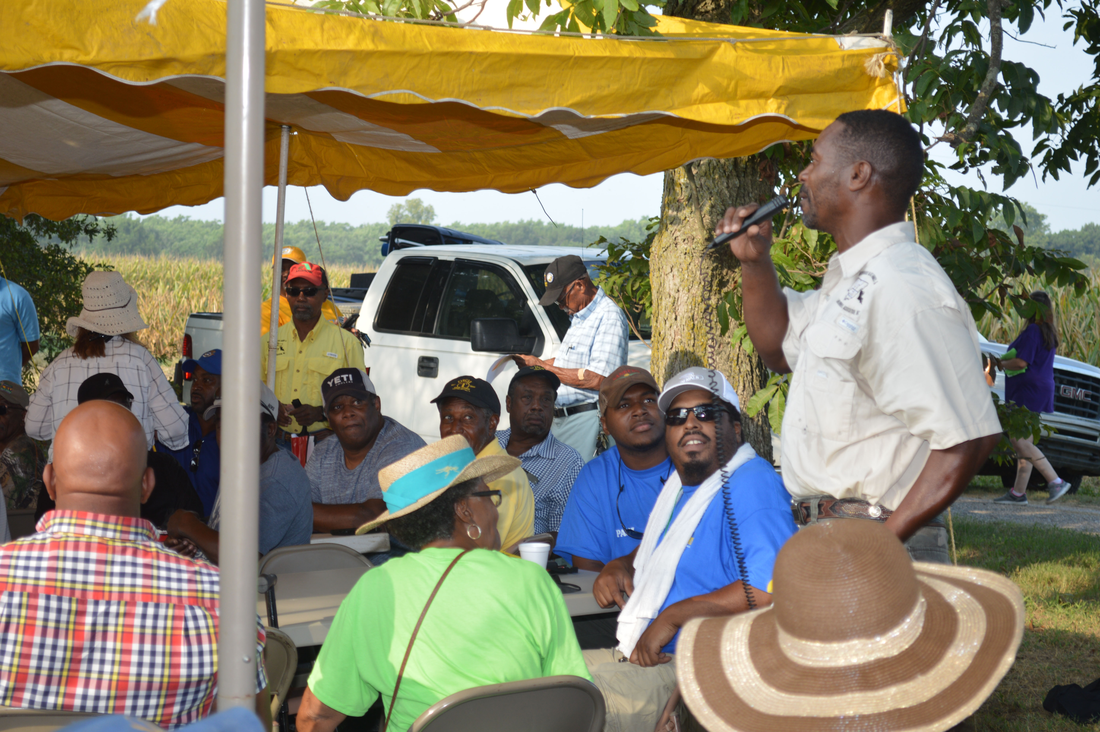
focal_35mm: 72
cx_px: 550
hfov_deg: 28.1
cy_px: 366
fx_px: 2198
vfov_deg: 18.9
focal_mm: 48
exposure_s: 1/125
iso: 110
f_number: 5.6
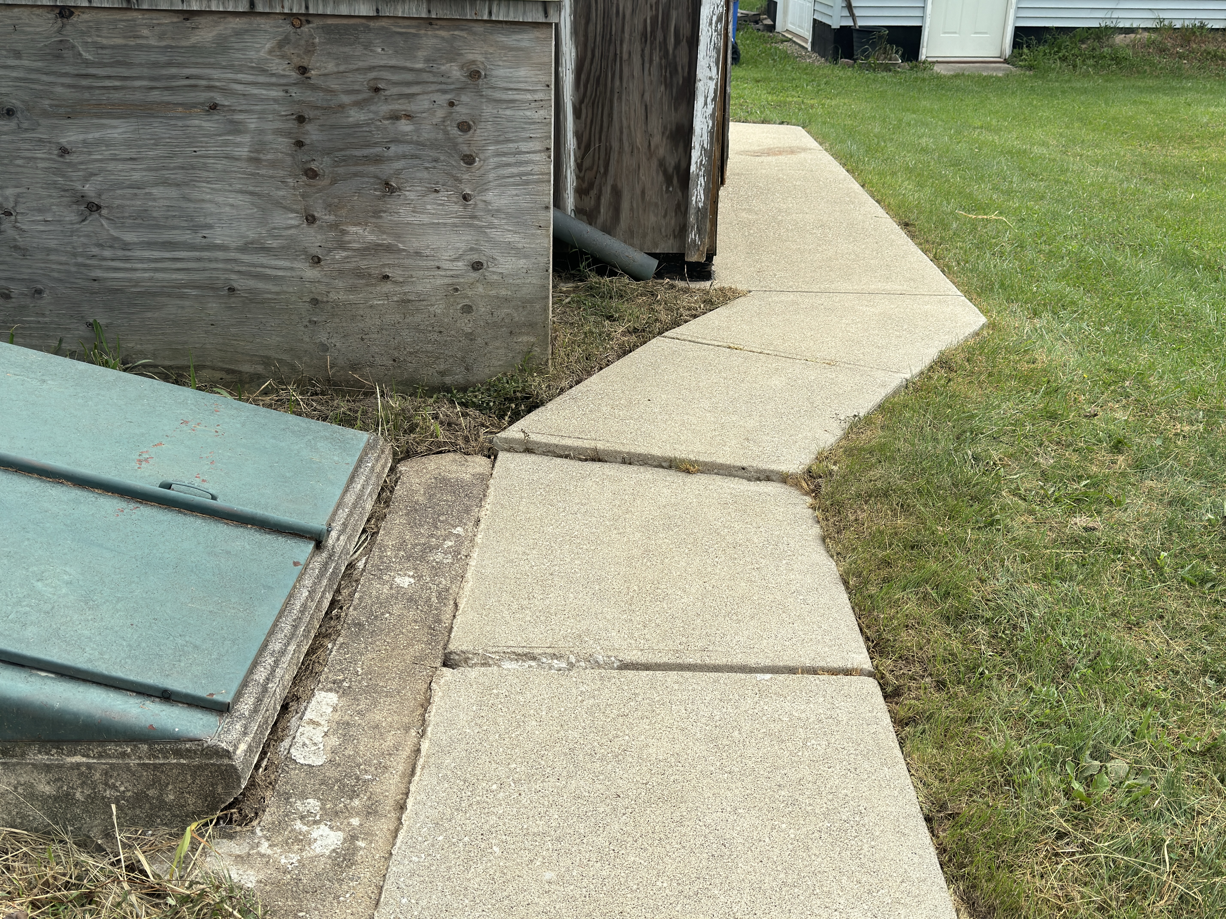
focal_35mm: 35
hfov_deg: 52.6
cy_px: 460
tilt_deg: -24.6
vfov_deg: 40.7
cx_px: 613
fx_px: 1240
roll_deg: -0.6
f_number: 1.78
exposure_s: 1/3413
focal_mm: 6.76
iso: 100
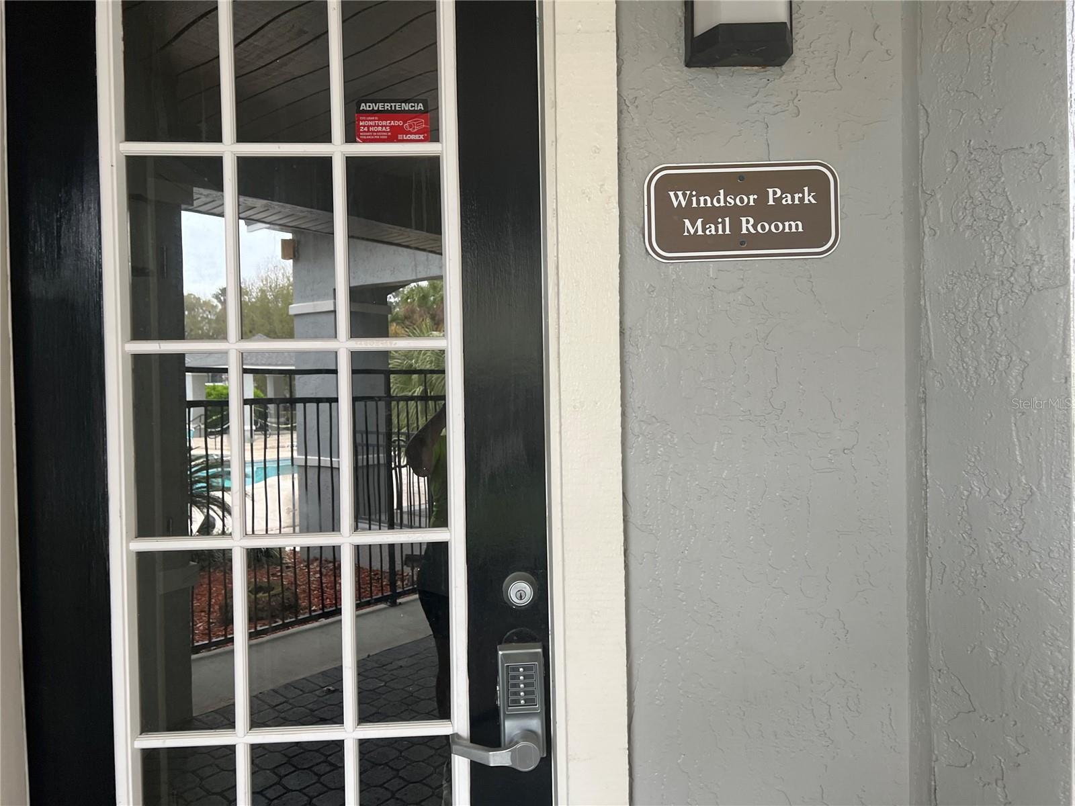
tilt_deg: +1.1
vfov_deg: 53.1
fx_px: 807
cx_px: 538
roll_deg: +2.8
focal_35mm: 26
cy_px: 403
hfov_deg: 67.3
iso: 80
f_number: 1.5
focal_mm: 5.7
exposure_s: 1/121
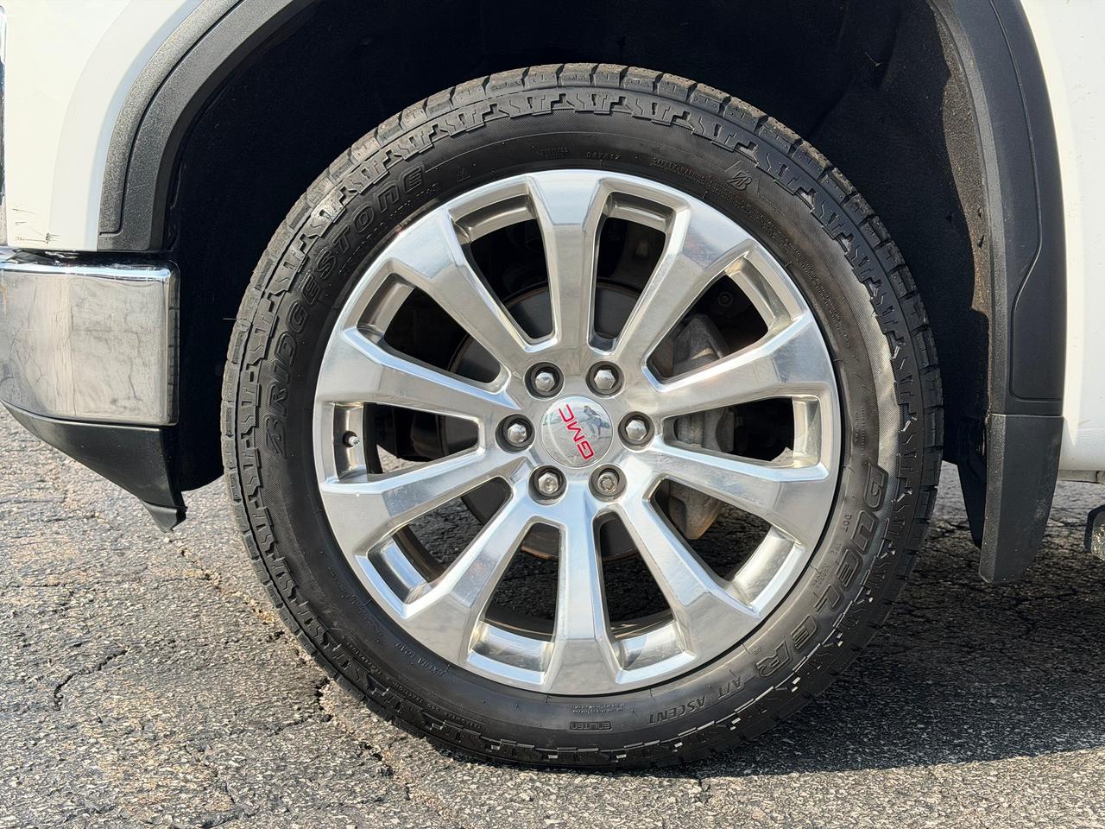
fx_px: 1532
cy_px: 414
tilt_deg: -8.5
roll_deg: -1.1
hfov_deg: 39.7
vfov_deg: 30.3
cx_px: 552
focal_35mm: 48
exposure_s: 1/2976
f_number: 1.78
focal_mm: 6.76
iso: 100
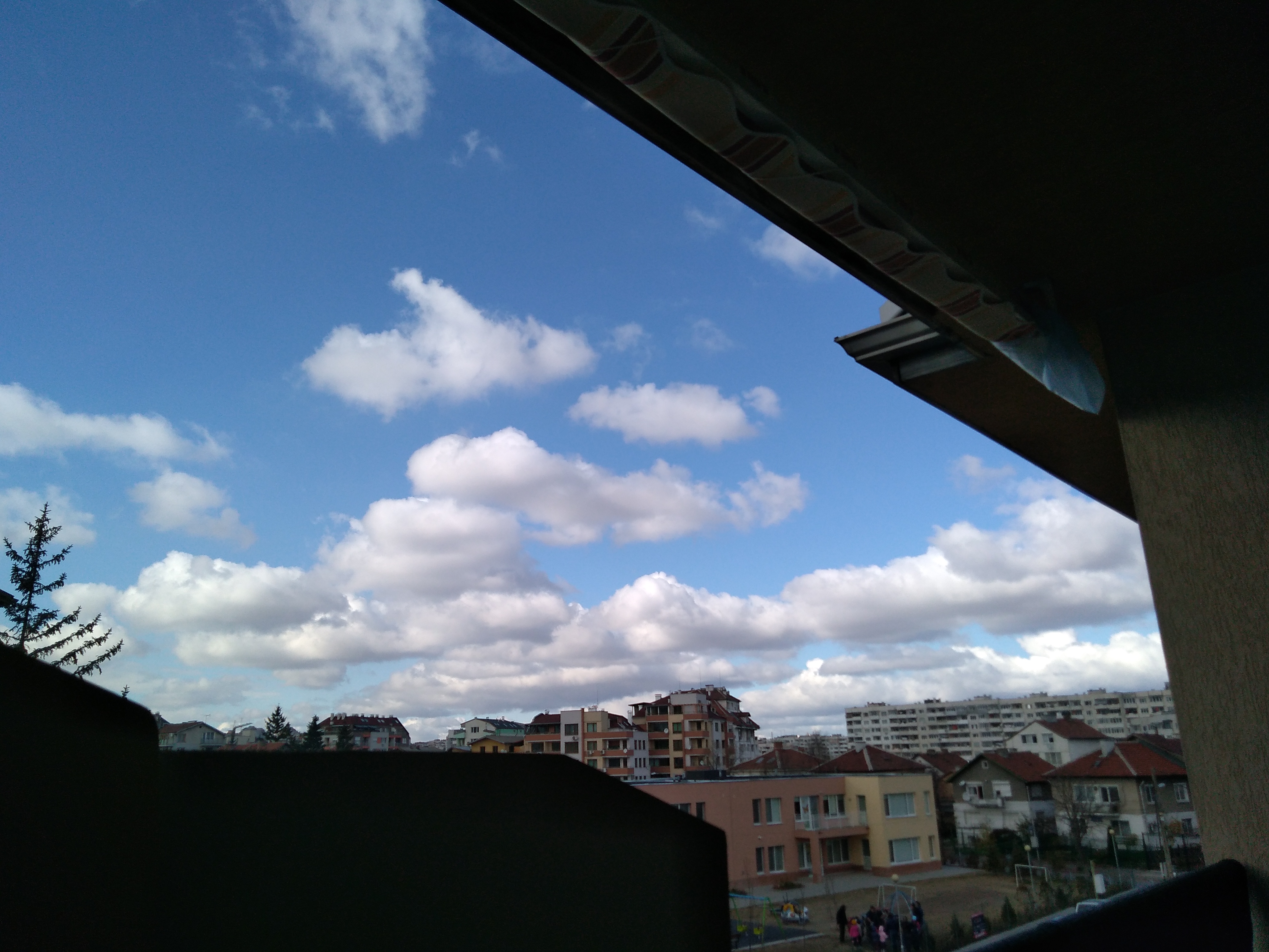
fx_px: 953
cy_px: 476
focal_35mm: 26
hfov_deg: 67.3
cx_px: 634
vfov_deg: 53.1
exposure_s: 1/1363
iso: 100
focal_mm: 3.46
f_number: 2.2
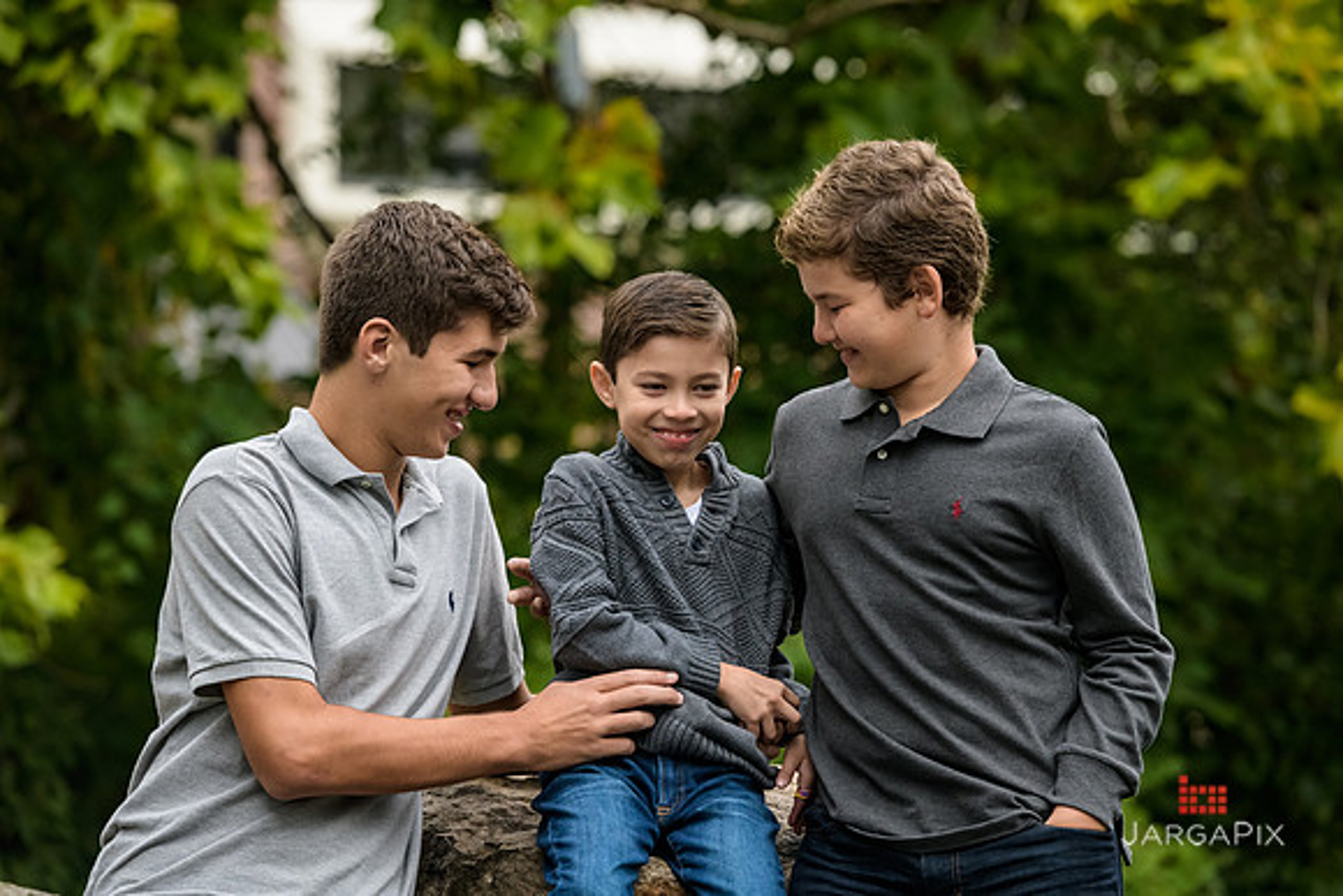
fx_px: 6343
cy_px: 448
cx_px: 672
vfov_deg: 8.1
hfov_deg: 12.1
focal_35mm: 170
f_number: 5.6
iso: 1250
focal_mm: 170
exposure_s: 1/400
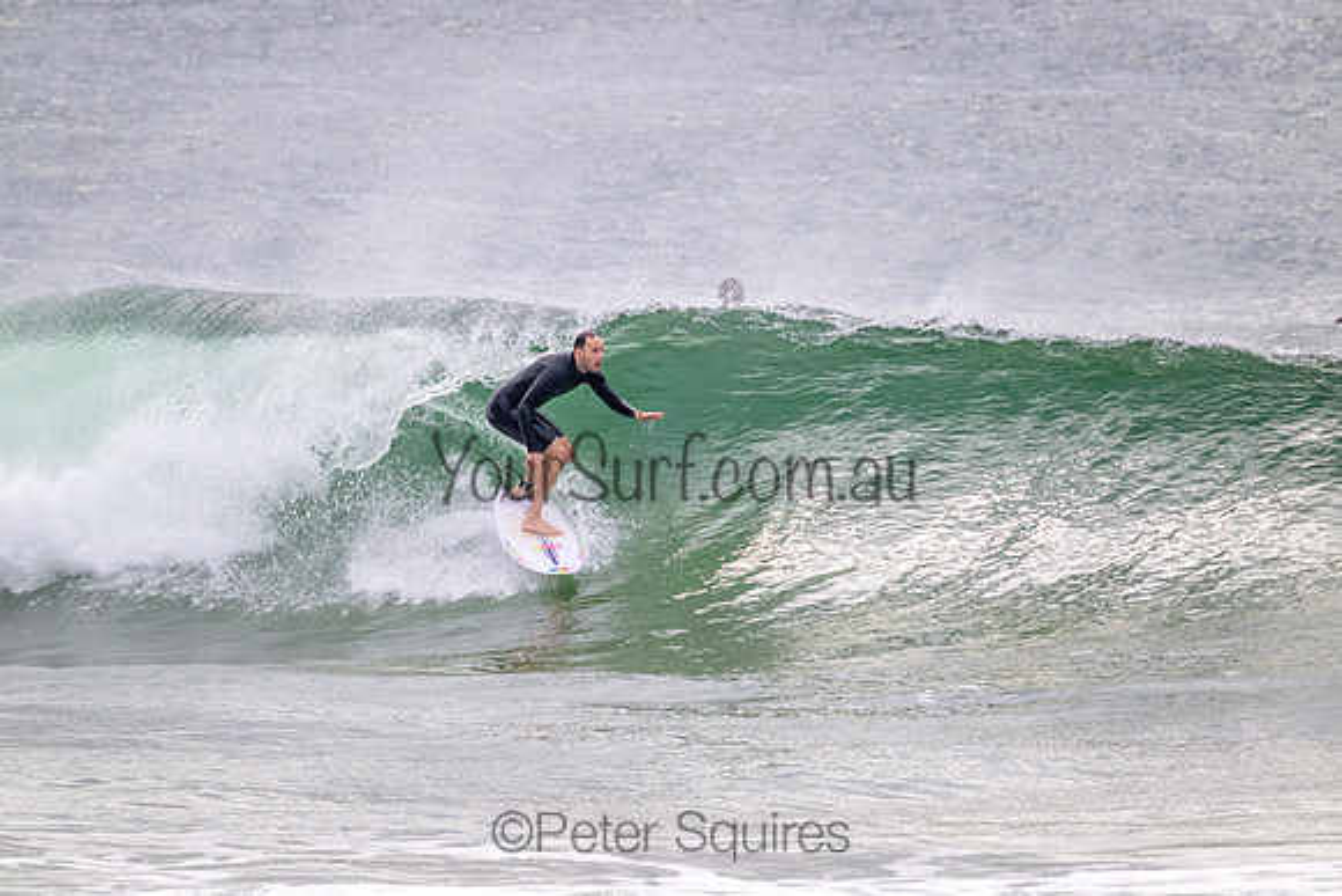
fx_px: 29828
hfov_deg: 2.6
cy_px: 448
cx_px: 671
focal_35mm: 800
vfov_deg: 1.7
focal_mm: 800
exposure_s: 1/2000
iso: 2500
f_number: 11
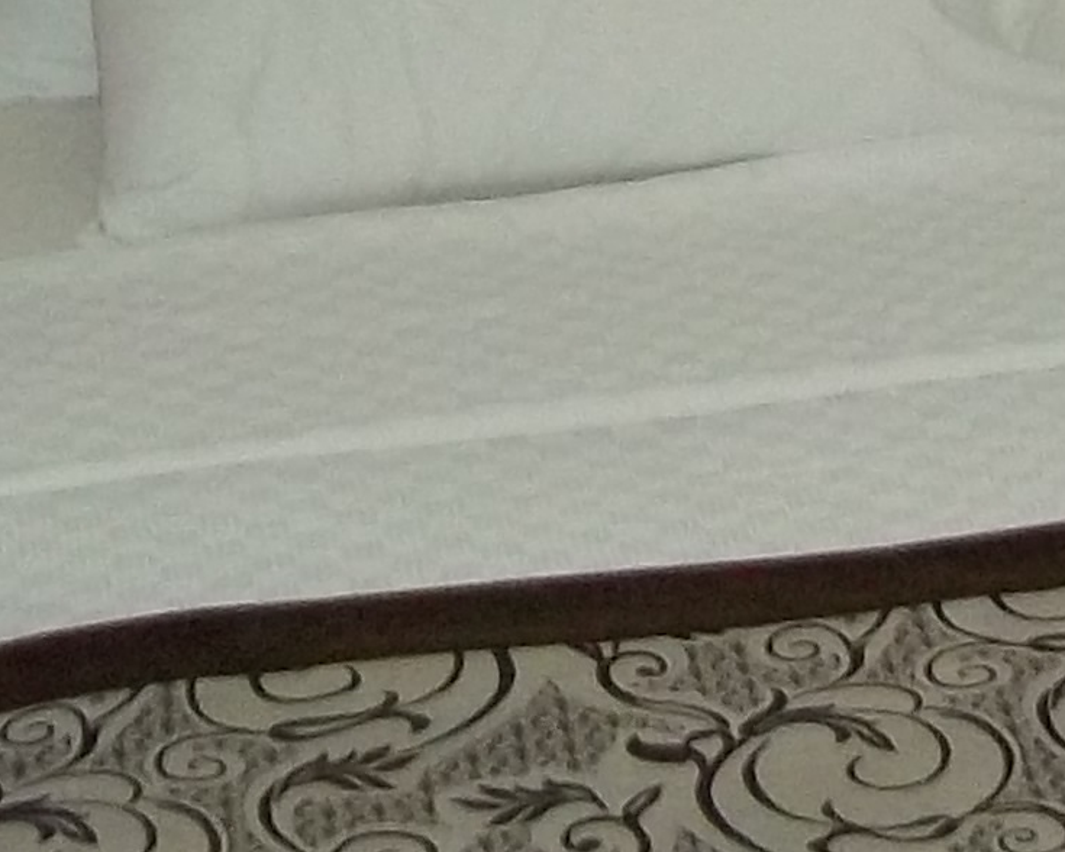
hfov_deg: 11.0
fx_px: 5358
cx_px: 1548
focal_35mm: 170
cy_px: -890
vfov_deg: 8.6
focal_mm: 5.7
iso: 160
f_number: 2.9
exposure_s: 1/30
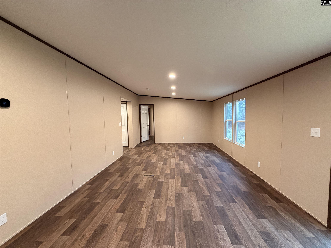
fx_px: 134
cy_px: 124
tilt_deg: -3.0
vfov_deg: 85.7
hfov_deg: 102.1
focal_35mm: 14
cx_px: 166
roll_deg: +1.4
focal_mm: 2.22
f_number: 2.2
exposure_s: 1/60
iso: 320
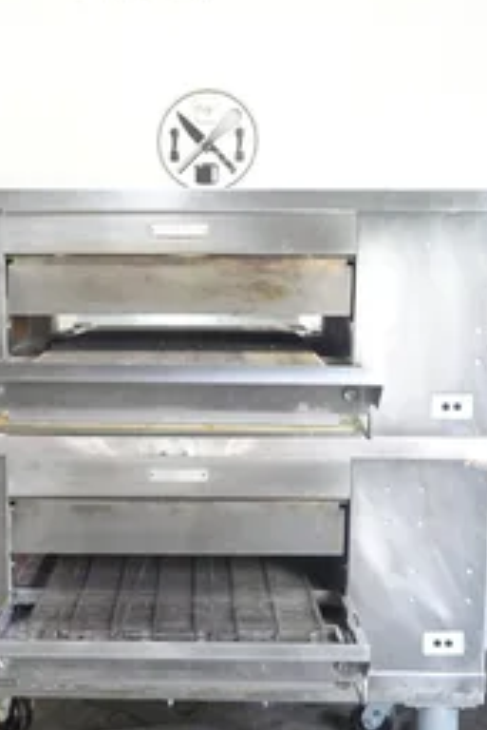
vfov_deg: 27.8
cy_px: 505
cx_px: 184
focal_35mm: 72
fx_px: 1459
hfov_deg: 18.9
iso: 1600
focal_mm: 16.86
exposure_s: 1/50
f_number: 4
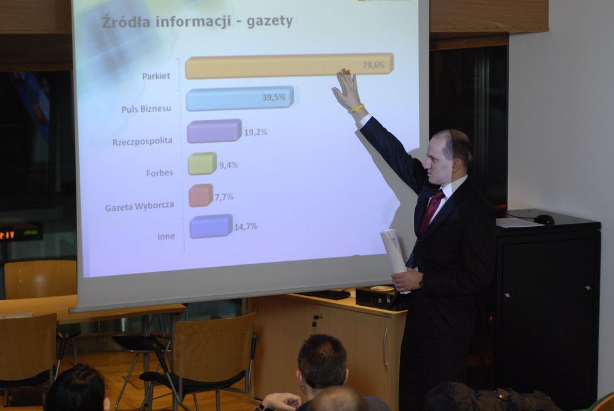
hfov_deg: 27.0
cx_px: 307
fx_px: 1281
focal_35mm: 75
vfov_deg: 18.2
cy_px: 206
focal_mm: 50
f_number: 2.4
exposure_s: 1/200
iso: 640
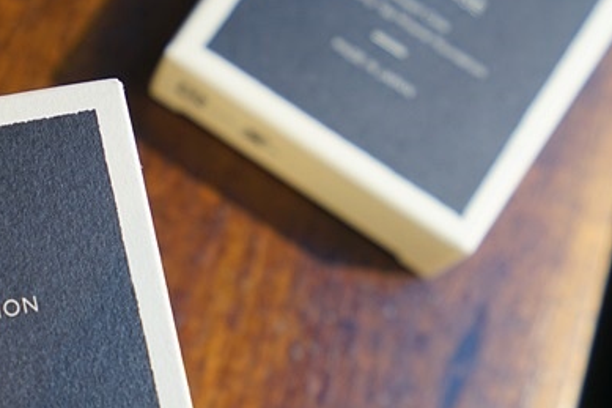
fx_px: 1223
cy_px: 251
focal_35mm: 72
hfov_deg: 27.2
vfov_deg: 18.9
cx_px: 68
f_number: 5.6
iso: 250
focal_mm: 35
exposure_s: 1/60
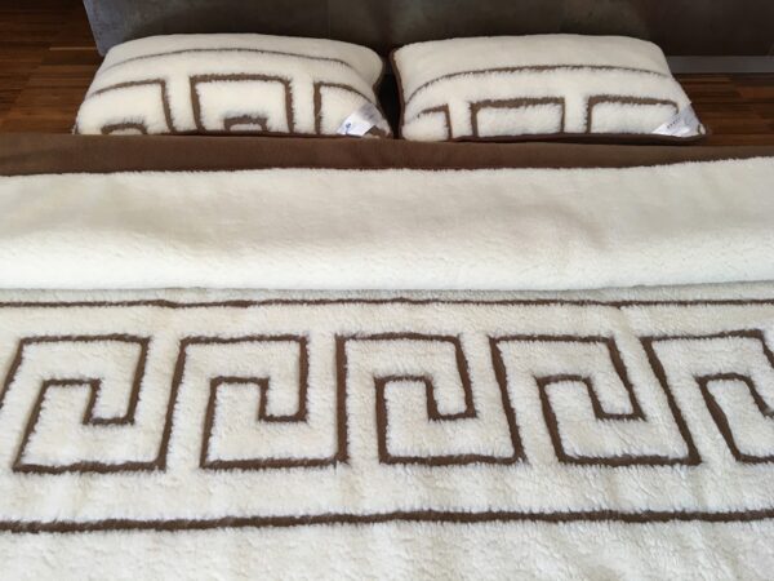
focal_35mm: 29
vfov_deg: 48.2
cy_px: 290
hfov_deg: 61.7
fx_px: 648
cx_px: 387
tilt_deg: -46.5
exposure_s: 1/33
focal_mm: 4.15
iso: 32
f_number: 2.2
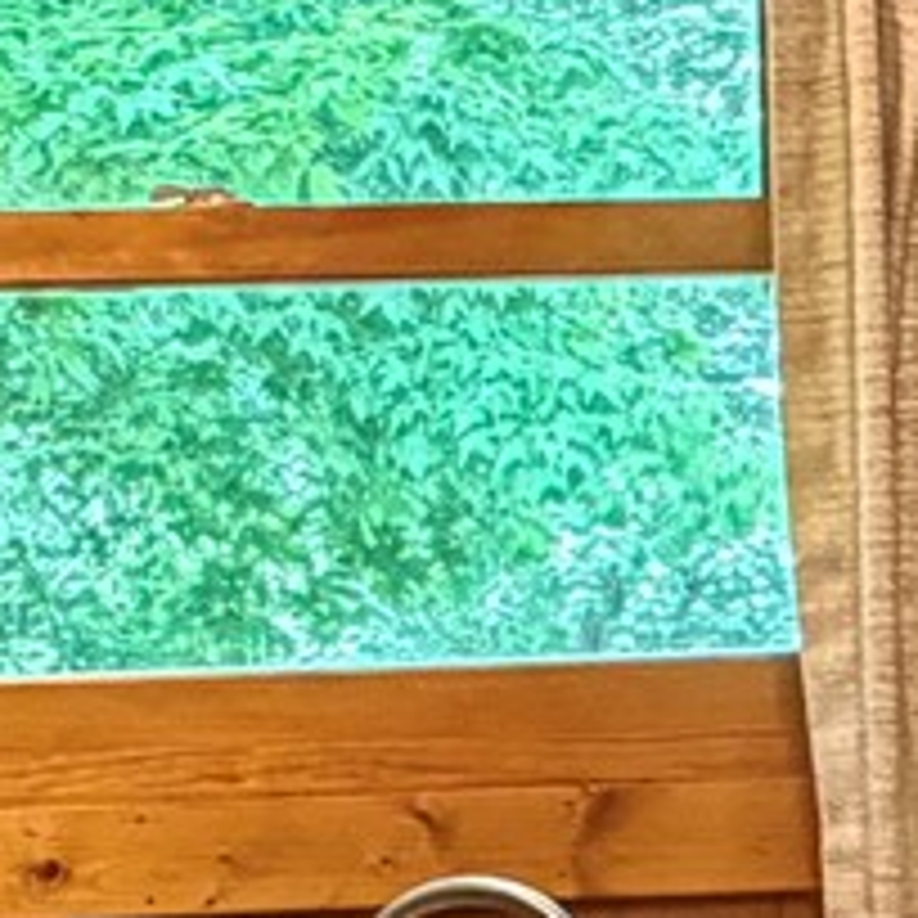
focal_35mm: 124
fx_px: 3720
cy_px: 904
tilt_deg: -3.1
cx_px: -364
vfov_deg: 13.9
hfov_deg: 13.4
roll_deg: +2.5
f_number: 2.2
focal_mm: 2.22
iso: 400
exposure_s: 1/60
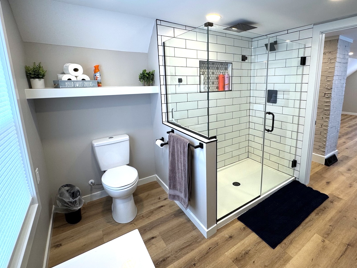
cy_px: 116
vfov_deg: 71.3
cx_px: 207
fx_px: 186
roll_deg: +0.3
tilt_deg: -10.8
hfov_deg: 87.1
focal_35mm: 18
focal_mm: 2.22
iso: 125
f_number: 2.2
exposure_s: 1/120
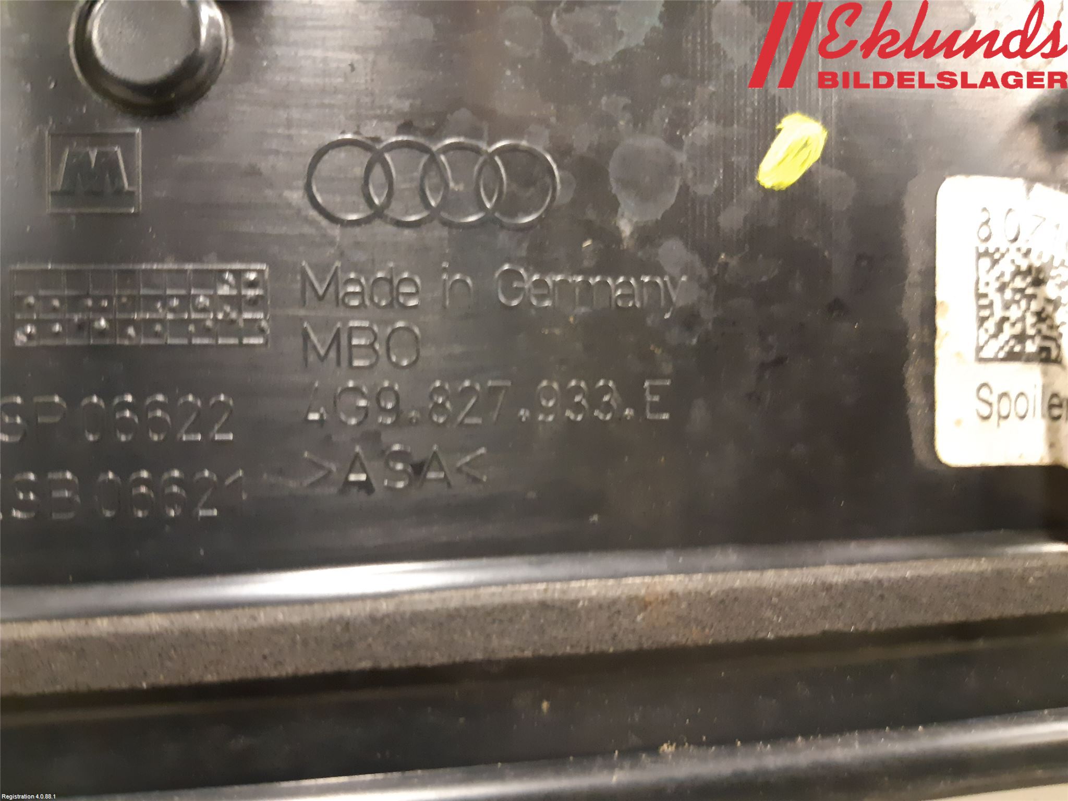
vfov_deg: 53.1
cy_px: 400
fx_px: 802
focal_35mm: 26
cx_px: 534
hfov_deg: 67.3
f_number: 1.7
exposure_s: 1/25
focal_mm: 3.93
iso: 500
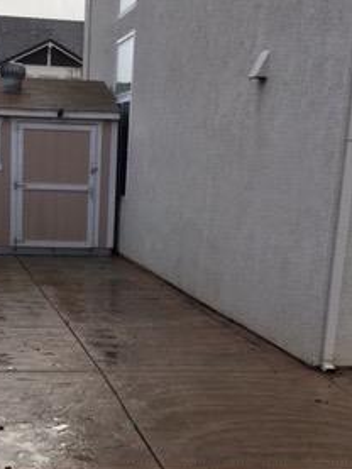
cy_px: 420
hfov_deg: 21.7
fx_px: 908
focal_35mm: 67
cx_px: 85
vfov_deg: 27.9
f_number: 2.2
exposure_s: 1/523
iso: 25
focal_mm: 4.15
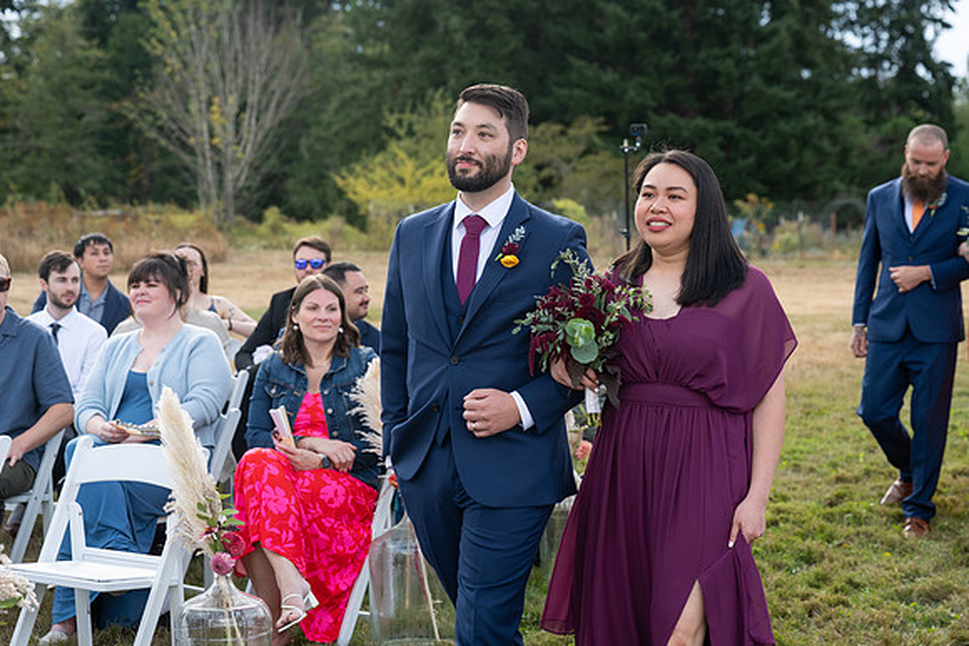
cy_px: 323
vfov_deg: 20.3
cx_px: 484
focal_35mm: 67
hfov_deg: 30.1
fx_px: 1804
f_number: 4.5
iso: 400
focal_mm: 67
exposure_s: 1/800
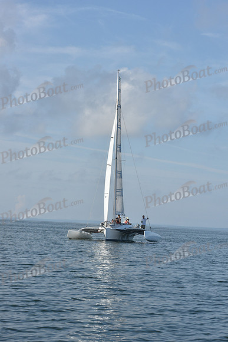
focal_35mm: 95
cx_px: 114
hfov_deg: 14.4
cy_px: 171
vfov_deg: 21.5
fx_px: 902
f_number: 11
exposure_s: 1/800
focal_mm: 95
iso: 320
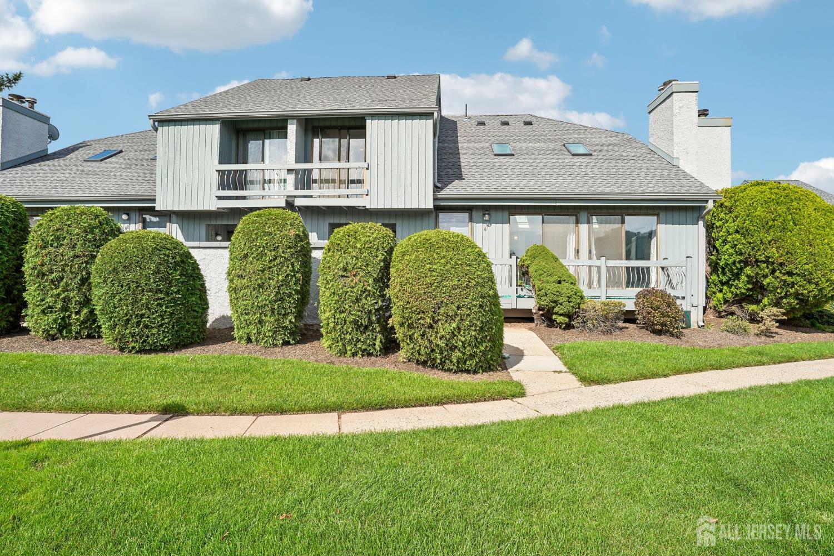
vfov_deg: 67.3
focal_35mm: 18
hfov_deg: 90.0
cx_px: 417
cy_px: 278
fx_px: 417
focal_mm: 18
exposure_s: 1/320
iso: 100
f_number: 8
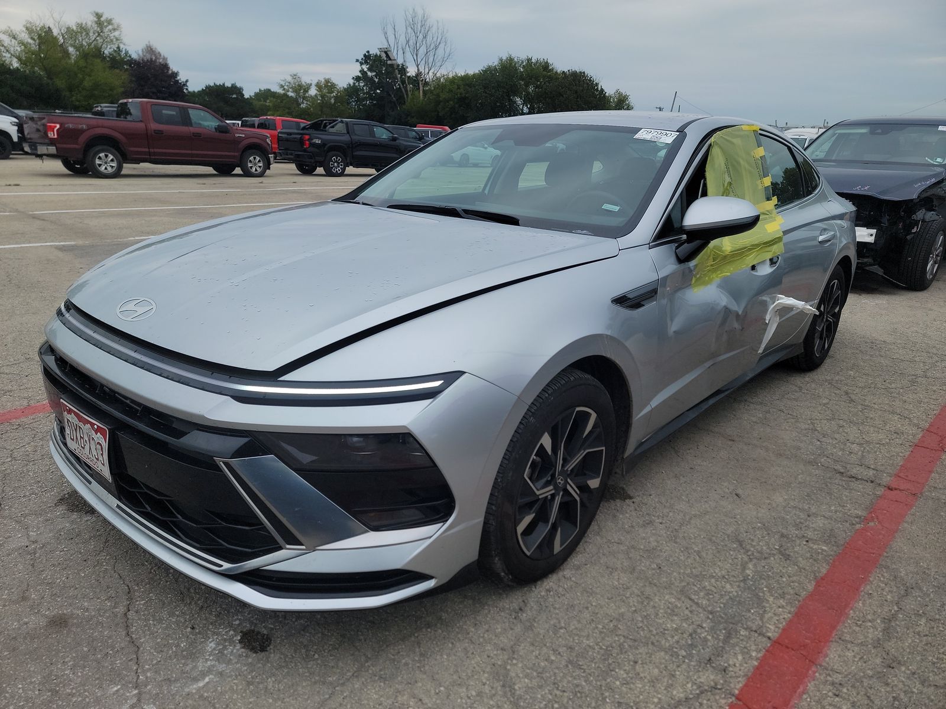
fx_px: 656
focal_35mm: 24
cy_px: 354
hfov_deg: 71.6
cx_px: 473
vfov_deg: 56.8
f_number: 1.8
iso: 50
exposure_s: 1/455
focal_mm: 6.7
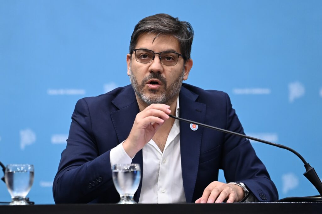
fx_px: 1788
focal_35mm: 200
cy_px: 107
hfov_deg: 10.3
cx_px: 161
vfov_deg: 6.9
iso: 2000
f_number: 3.2
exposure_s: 1/200
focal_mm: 200
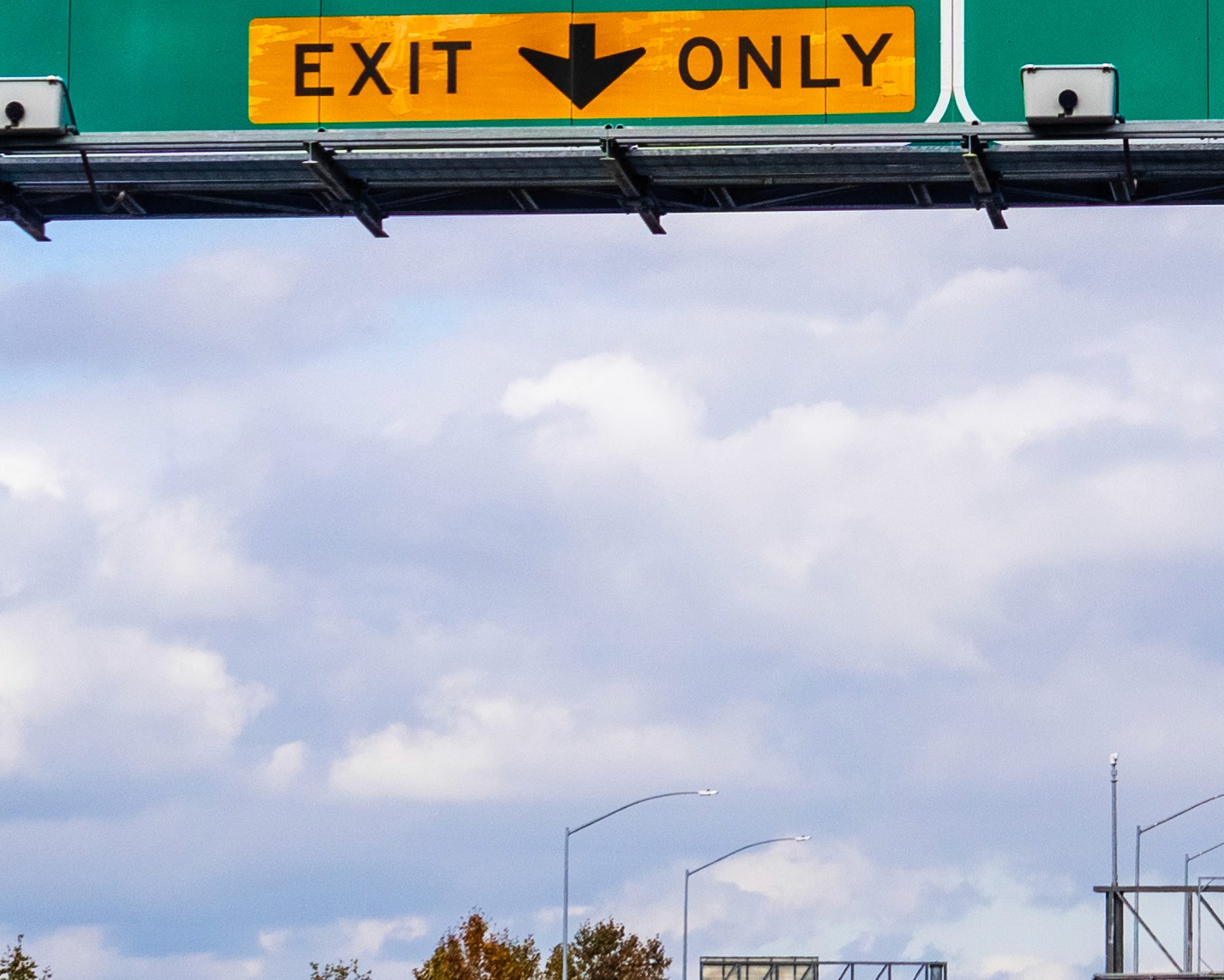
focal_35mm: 207
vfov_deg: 7.5
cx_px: 1169
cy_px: 275
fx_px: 7500
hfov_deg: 9.3
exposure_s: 1/1250
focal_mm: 35
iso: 100
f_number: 4
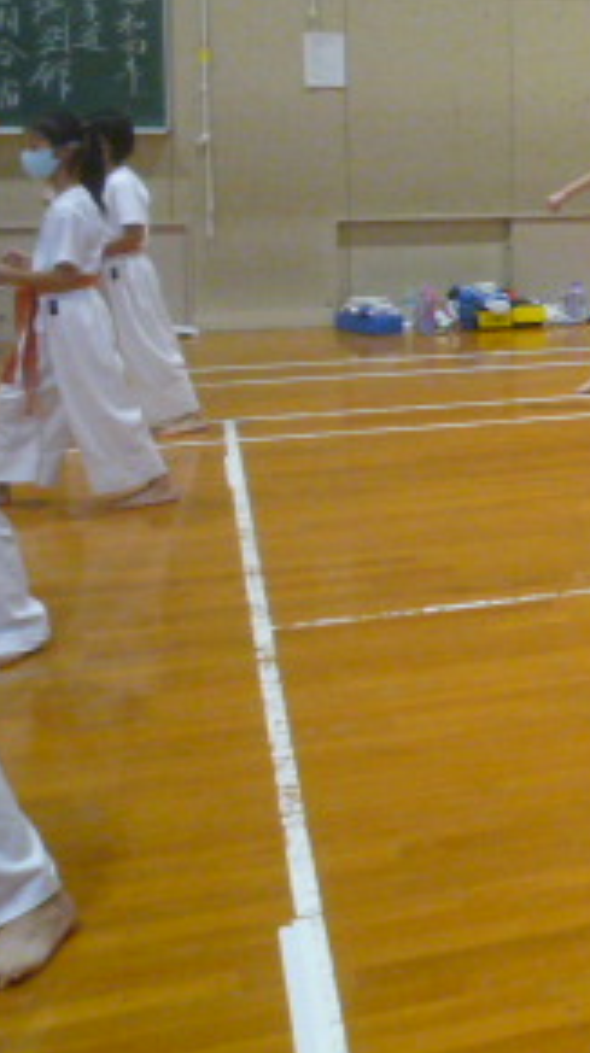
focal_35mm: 60
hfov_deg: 16.7
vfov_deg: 34.0
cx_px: 1053
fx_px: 1674
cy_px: 221
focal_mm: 4.4
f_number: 2.8
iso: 400
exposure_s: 1/60
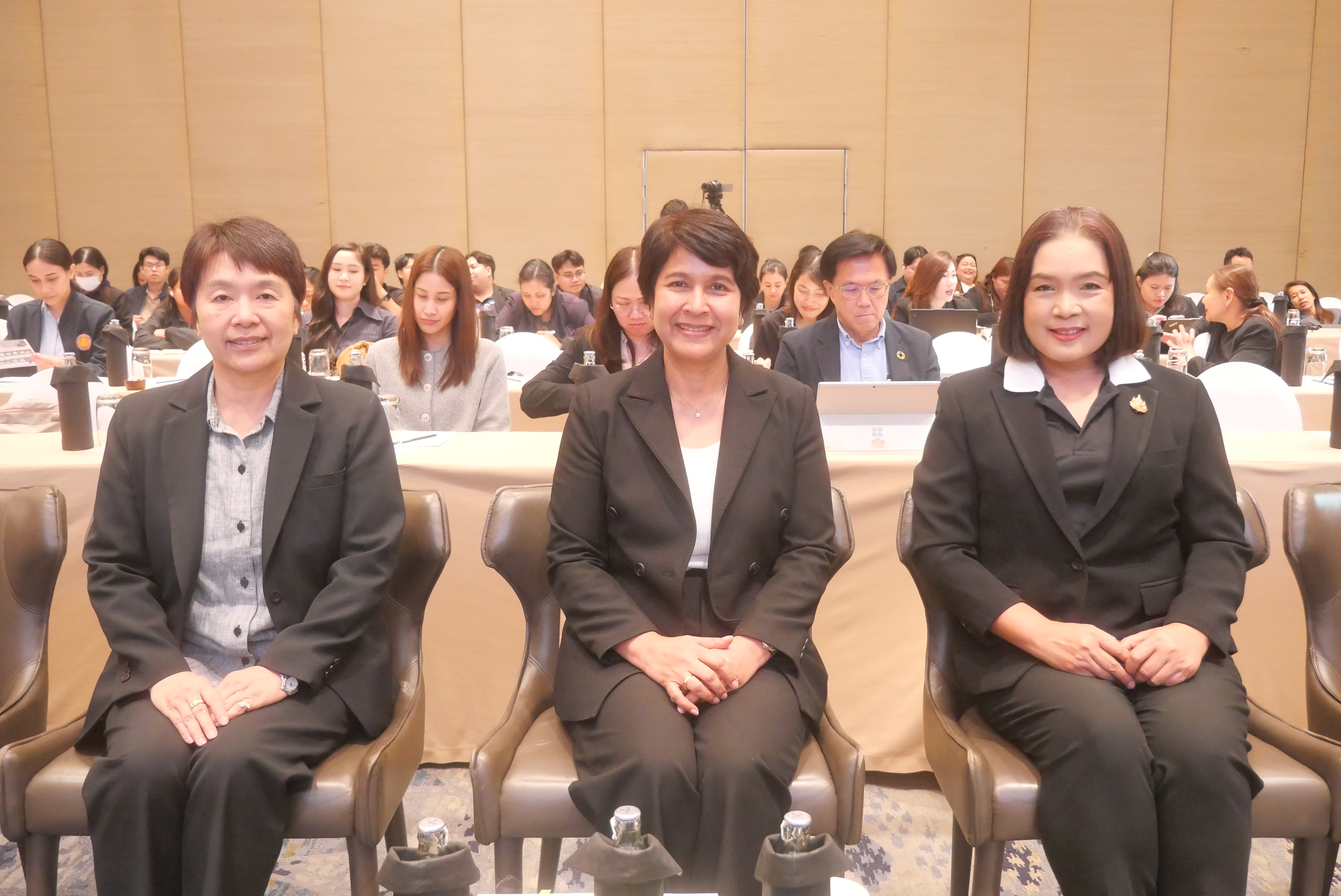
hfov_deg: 54.4
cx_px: 670
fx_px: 1305
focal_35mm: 35
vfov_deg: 37.9
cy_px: 448
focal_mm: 17
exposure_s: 1/25
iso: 3200
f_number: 3.8
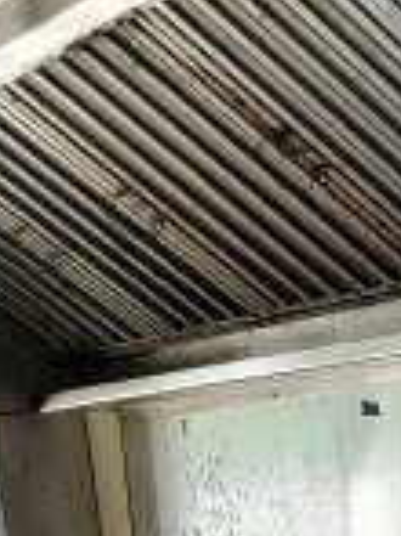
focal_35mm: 133
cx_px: 831
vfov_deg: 13.8
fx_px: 2057
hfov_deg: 10.2
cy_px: 826
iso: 250
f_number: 1.8
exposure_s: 1/60
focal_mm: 6.7
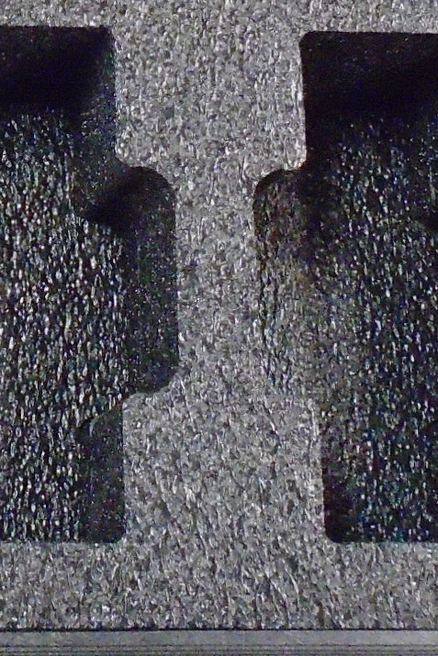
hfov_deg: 13.5
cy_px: 60
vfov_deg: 20.4
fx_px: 1787
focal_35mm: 98
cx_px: -133
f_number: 3.2
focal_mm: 4.6
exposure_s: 1/60
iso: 800
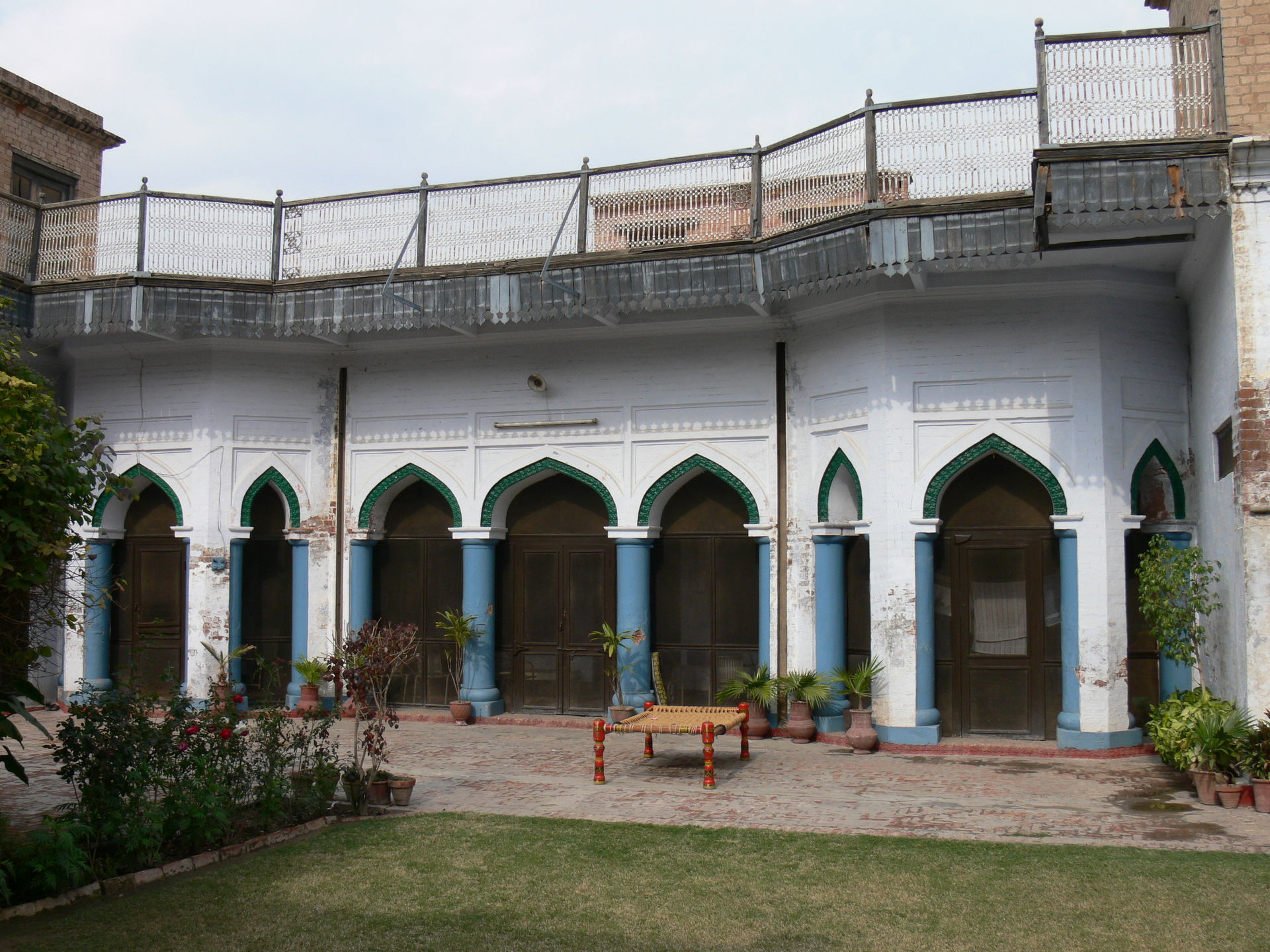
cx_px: 635
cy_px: 476
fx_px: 1284
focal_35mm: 35
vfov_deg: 40.7
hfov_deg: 52.6
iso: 80
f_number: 5.6
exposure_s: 1/320
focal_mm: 7.4
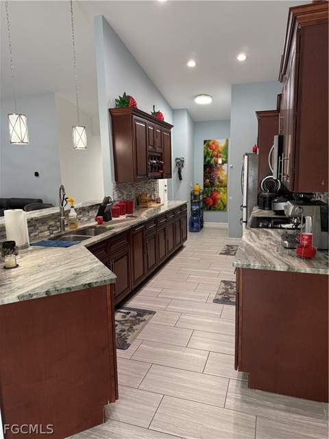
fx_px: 304
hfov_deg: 56.8
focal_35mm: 24
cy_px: 220
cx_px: 164
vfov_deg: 71.6
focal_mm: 6.76
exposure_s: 1/120
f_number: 1.78
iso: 320
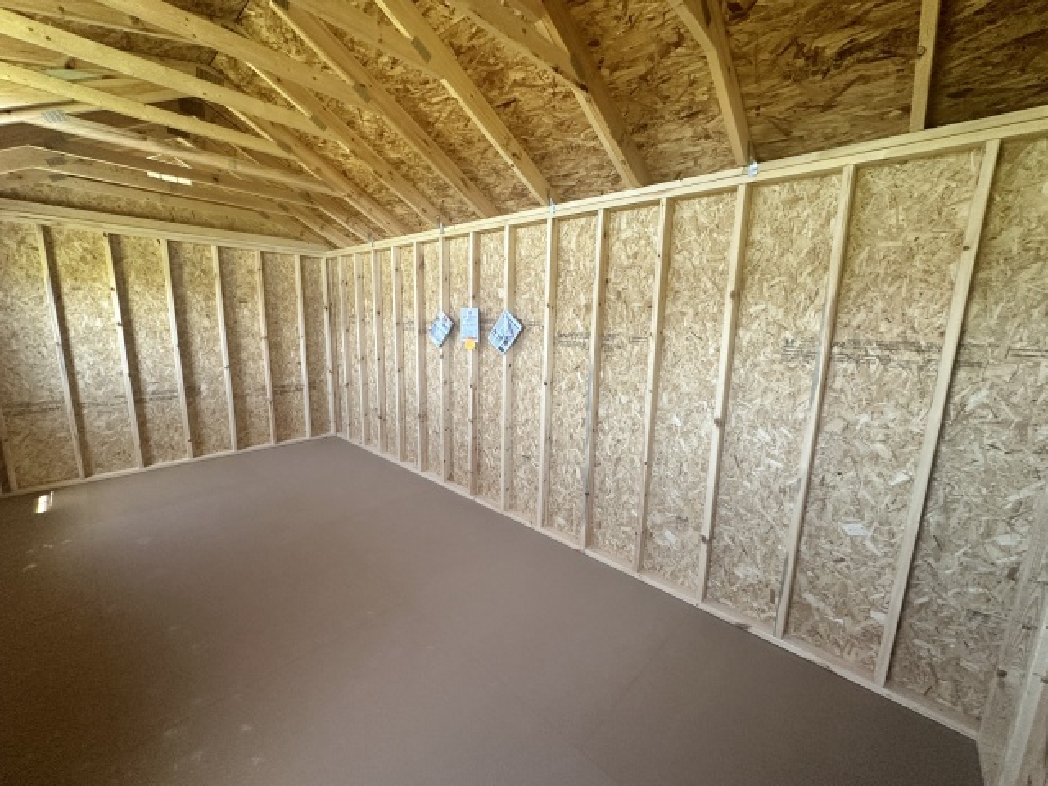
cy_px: 393
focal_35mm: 14
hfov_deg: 102.1
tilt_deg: -8.9
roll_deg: -1.6
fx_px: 424
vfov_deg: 85.7
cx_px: 524
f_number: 2.2
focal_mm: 2.22
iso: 250
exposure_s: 1/99
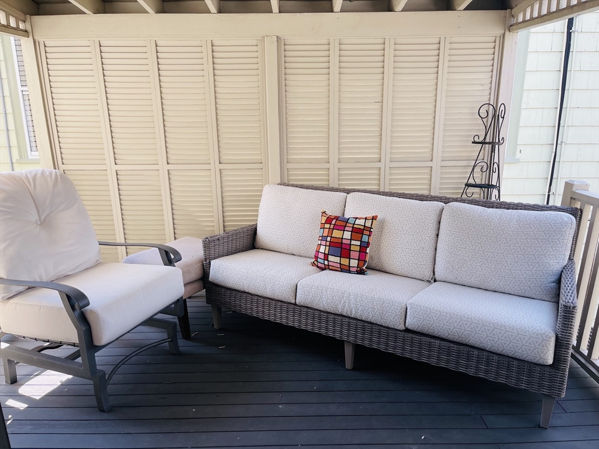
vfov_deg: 53.1
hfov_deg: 67.3
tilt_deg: -16.0
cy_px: 224
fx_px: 450
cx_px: 300
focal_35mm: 26
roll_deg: +0.4
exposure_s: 1/296
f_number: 1.6
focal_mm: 5.1
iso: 32
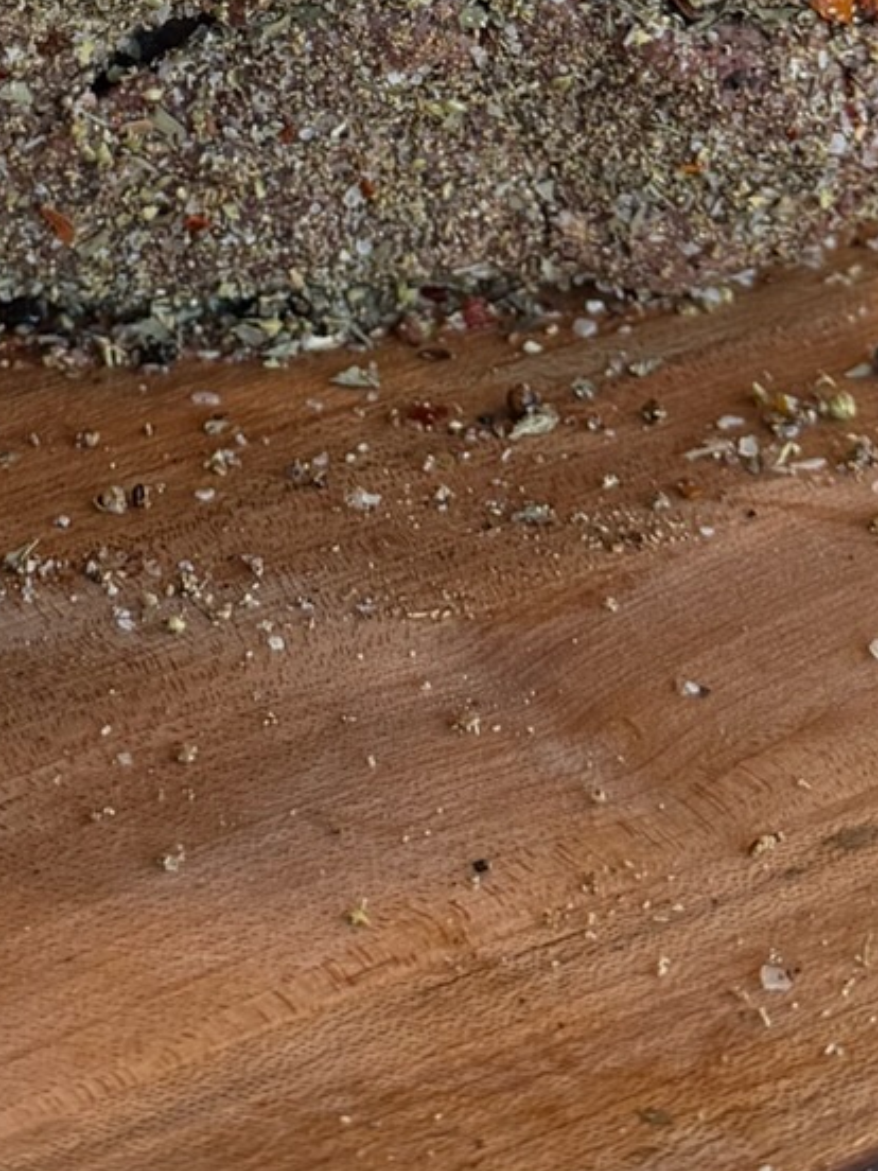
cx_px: 346
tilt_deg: -16.9
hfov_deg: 16.6
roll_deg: +0.6
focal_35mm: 89
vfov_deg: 20.8
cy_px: -159
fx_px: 3010
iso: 200
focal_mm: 6.76
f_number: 1.78
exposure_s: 1/142
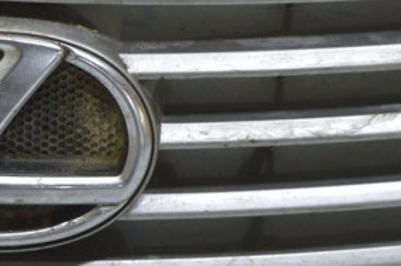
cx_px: 144
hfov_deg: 11.0
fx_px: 2081
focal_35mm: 187
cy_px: 5
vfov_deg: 7.3
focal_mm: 55
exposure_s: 1/20
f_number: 5.6
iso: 400
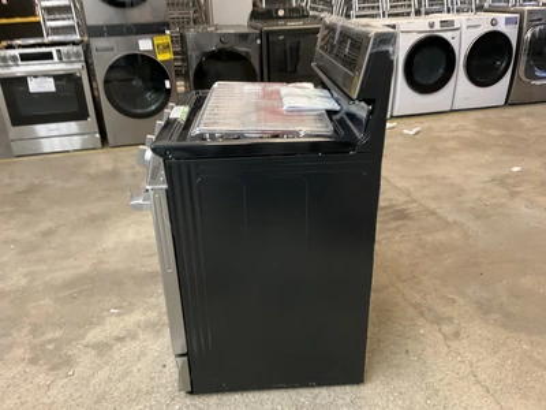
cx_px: 273
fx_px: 457
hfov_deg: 61.7
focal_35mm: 29
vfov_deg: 48.2
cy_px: 205
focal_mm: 3
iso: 320
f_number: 1.8
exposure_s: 1/30
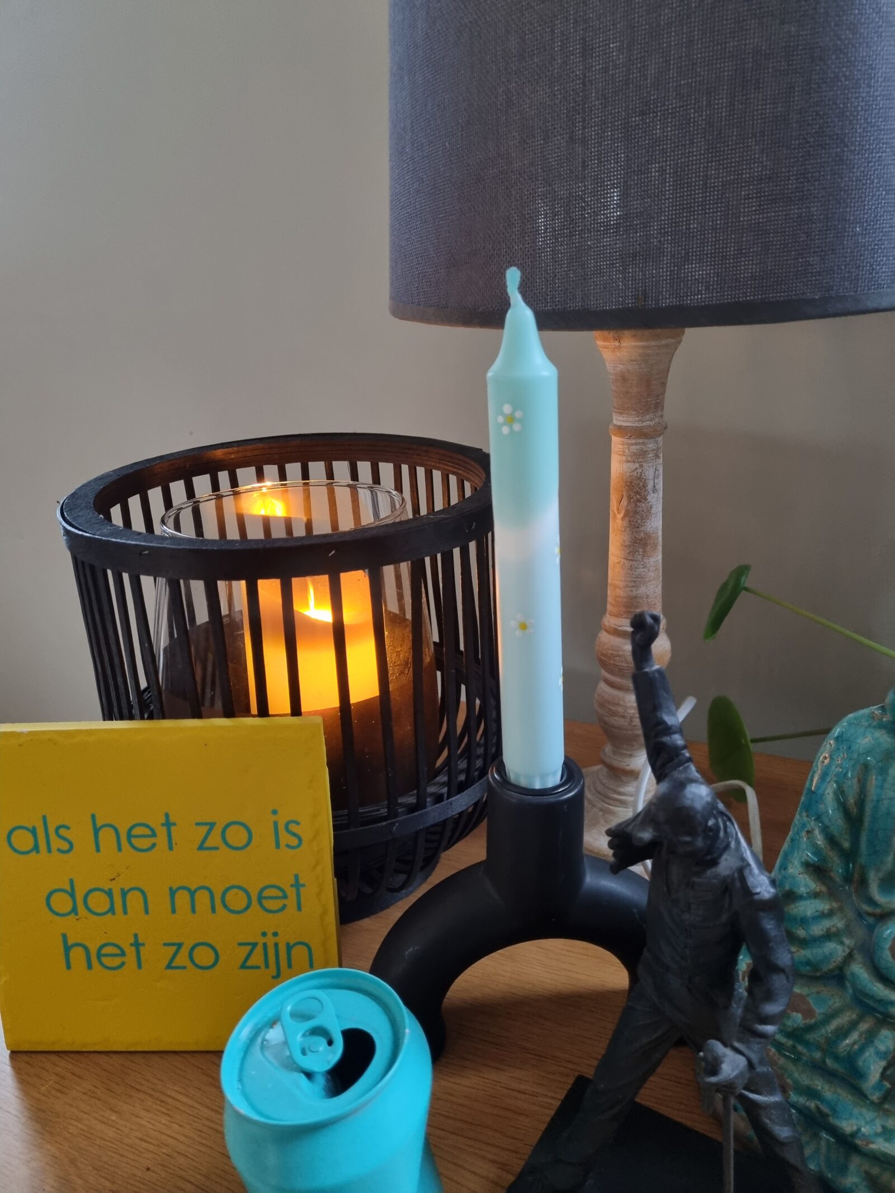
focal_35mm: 26
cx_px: 448
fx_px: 896
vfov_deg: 67.3
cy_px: 596
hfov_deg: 53.1
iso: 640
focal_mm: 5.4
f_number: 1.8
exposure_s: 1/25
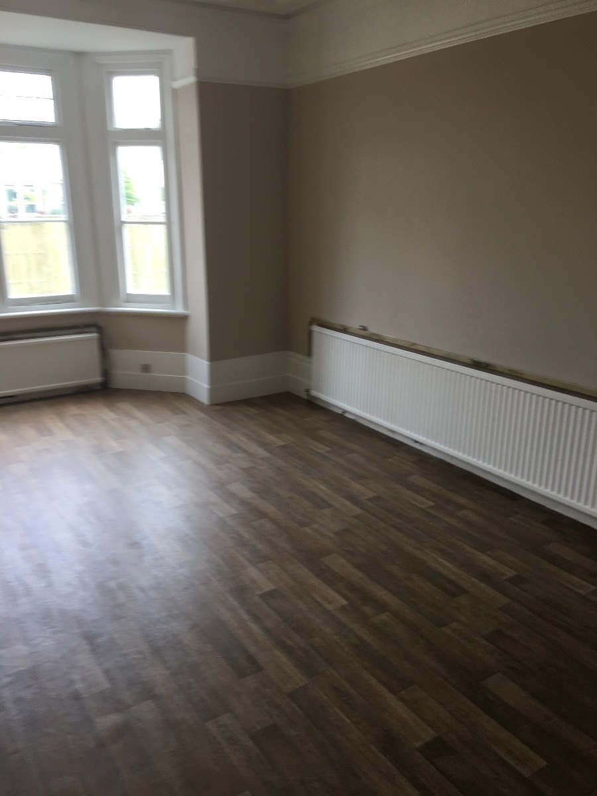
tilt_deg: -13.5
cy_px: 398
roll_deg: -1.3
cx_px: 298
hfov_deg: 48.2
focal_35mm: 29
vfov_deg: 61.7
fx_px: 667
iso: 32
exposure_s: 1/50
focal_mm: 4.15
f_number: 2.2
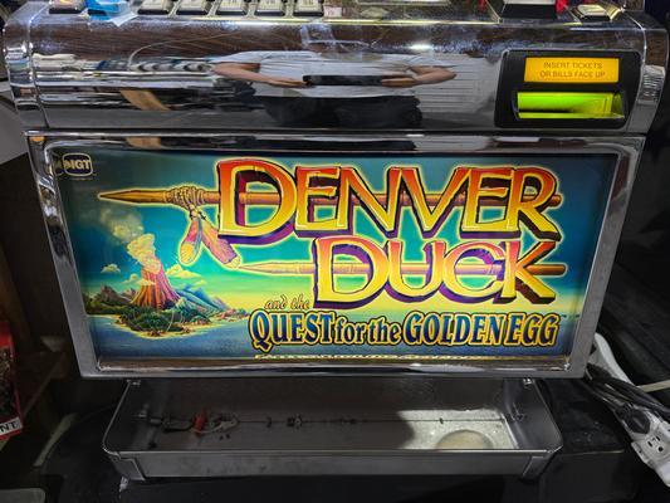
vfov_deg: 56.8
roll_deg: -1.6
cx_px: 335
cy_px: 252
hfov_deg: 71.6
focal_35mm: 24
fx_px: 465
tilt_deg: -24.7
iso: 200
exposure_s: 1/120
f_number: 1.78
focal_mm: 6.76
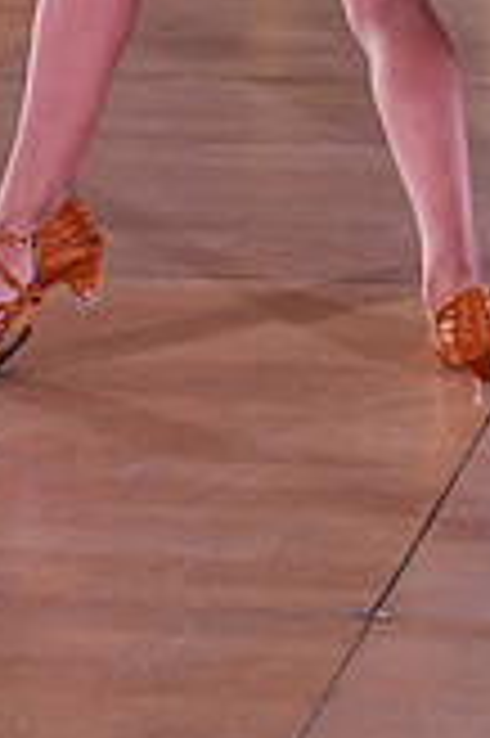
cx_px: 623
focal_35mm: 177
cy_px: -536
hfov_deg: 7.7
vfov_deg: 11.0
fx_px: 3621
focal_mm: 50
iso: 1600
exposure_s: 1/400
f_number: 4
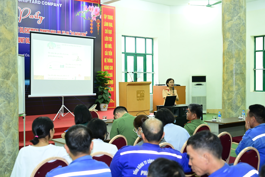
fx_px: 331
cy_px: 88
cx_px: 132
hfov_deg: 43.6
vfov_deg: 29.9
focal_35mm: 45
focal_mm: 45
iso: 2500
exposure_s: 1/160
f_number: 4
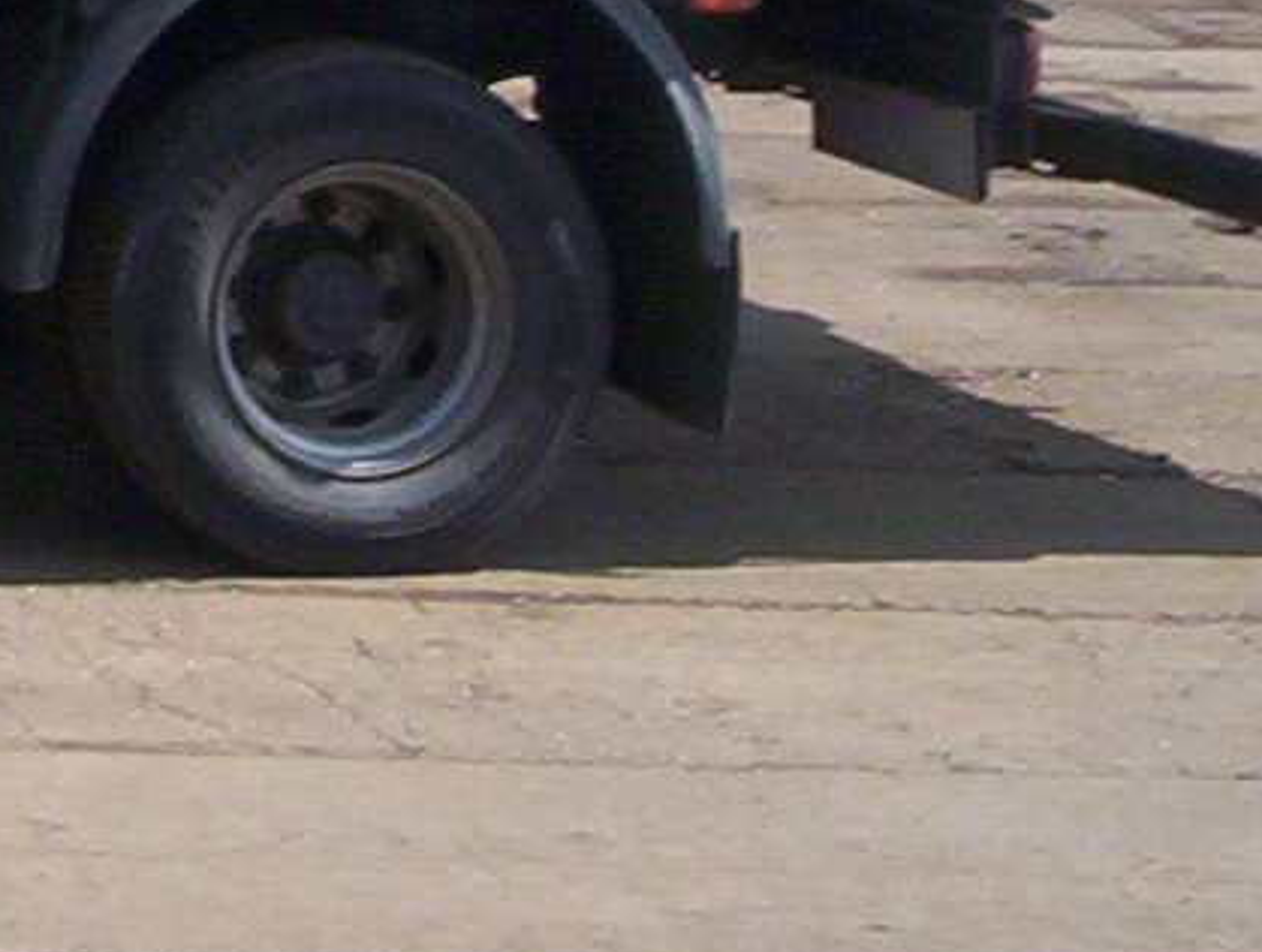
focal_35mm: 148
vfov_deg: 9.6
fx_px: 5406
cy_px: -762
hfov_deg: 12.4
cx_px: -852
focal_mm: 4.99
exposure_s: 1/417
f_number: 4.5
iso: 100
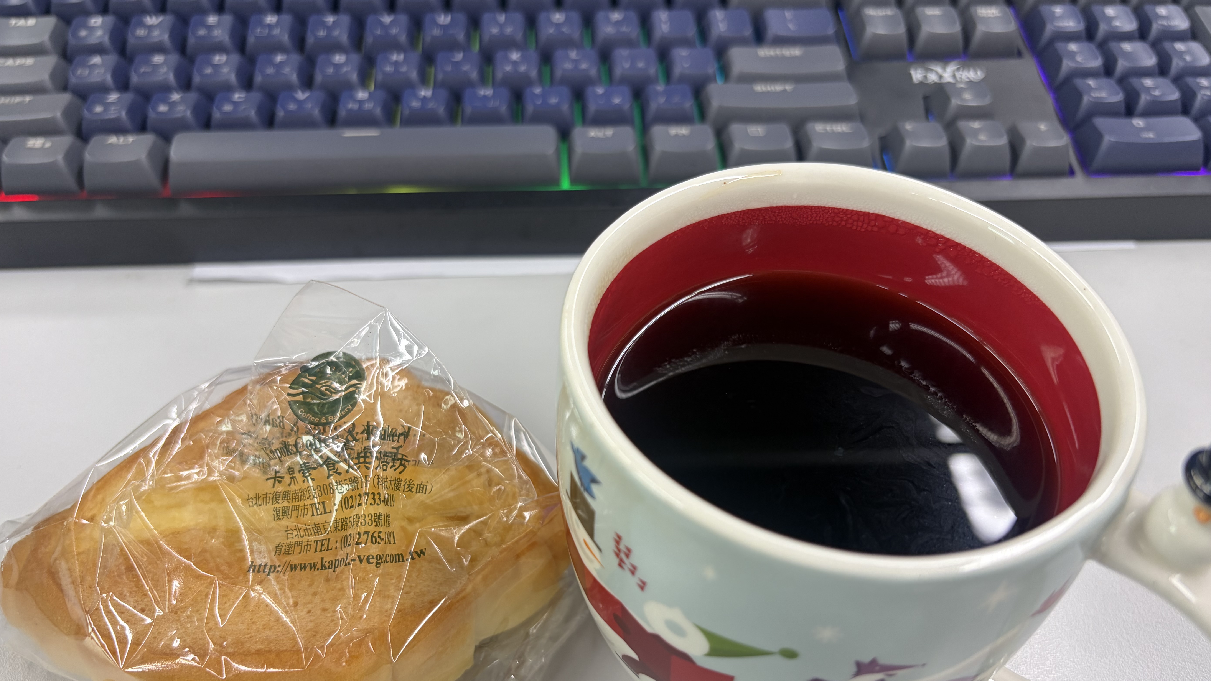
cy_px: 400
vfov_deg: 40.0
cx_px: 607
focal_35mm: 29
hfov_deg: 66.1
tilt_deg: -48.4
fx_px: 931
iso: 125
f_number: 1.6
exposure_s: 1/60
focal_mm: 5.96
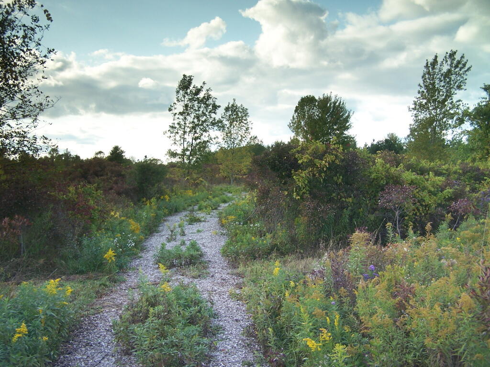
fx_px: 538
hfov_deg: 49.0
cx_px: 245
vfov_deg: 37.7
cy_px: 184
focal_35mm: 38
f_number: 2.8
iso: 100
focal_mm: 6.3
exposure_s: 1/160
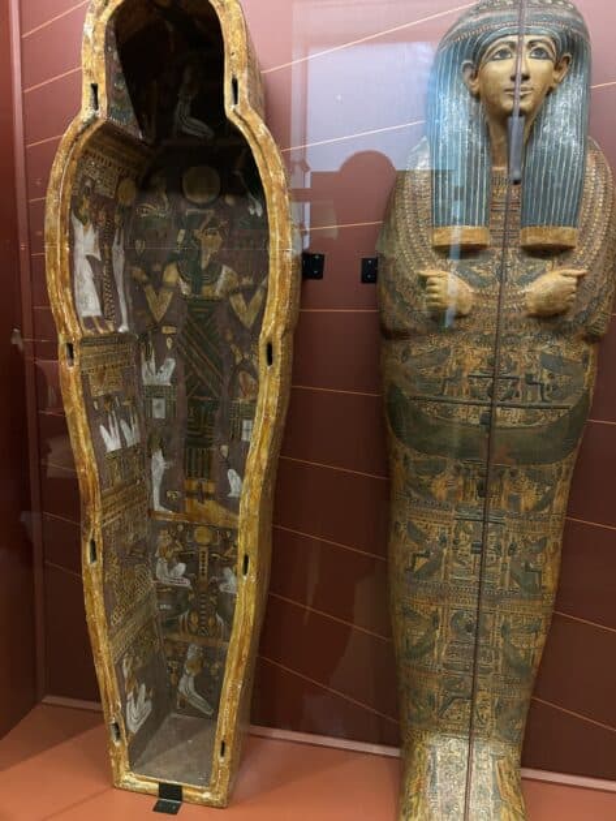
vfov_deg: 67.3
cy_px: 410
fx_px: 616
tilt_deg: -8.2
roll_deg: -1.6
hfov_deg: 53.1
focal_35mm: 26
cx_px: 308
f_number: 1.5
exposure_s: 1/39
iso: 640
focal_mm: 5.7
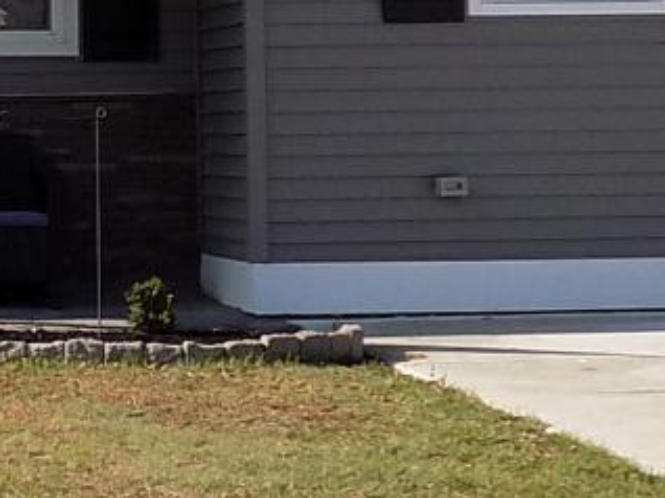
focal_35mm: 154
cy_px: 71
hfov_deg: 12.6
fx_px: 2956
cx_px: -88
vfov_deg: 9.6
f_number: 3.4
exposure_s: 1/640
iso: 80
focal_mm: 6.1
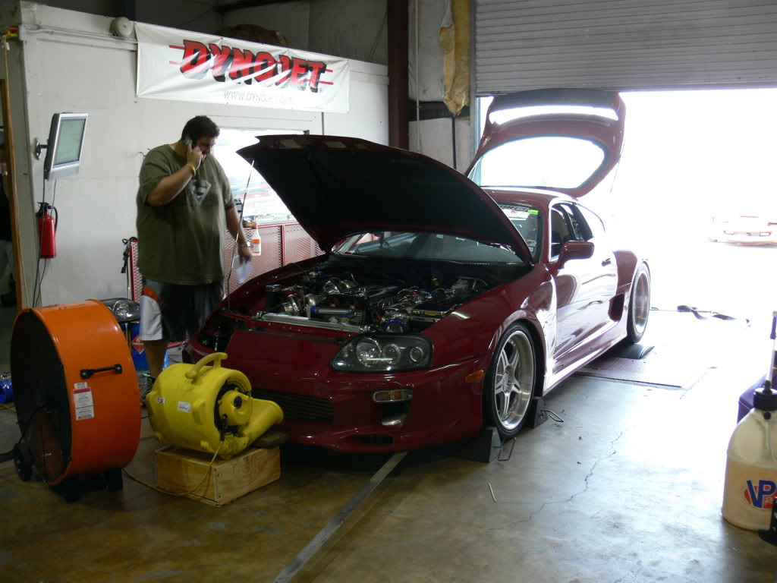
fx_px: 786
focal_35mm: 35
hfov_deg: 52.6
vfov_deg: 40.7
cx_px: 388
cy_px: 292
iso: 80
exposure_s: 1/30
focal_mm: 7.4
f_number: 2.8
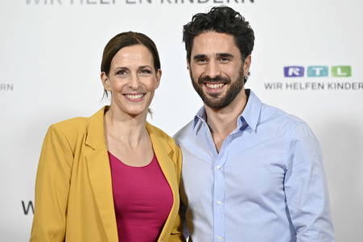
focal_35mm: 125
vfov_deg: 11.0
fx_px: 1259
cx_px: 182
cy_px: 121
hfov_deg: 16.4
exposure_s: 1/640
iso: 1000
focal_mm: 125
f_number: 2.8
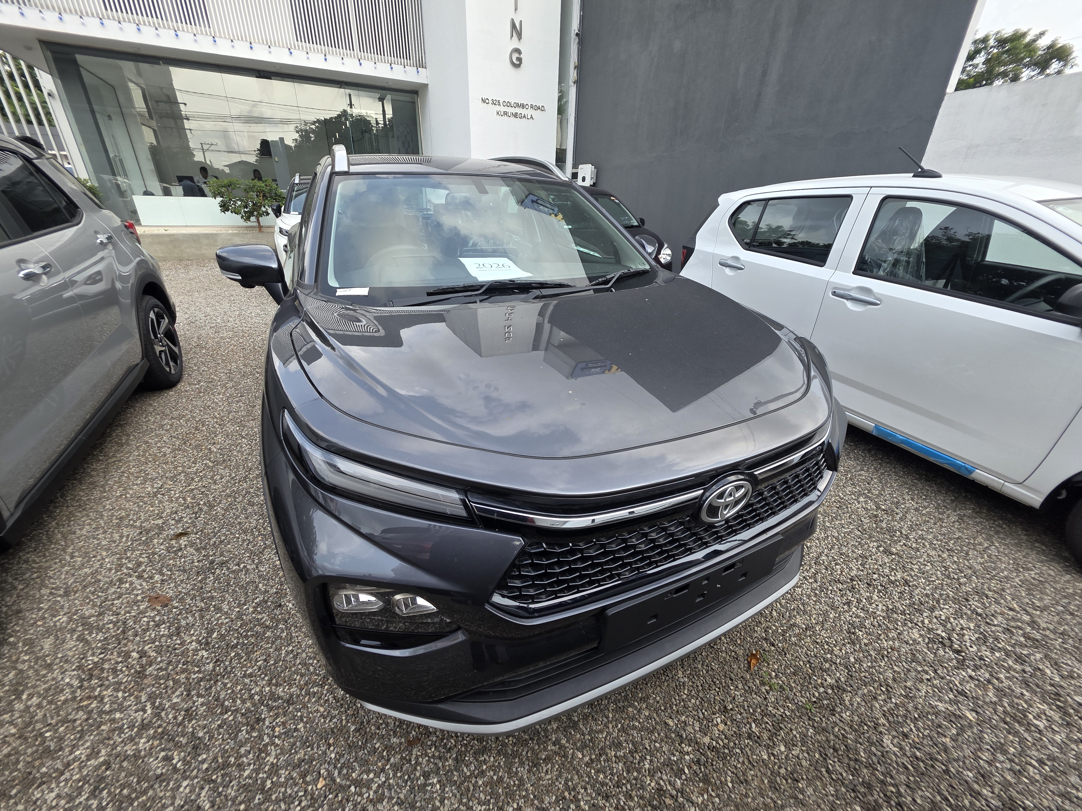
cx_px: 541
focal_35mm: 13
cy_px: 406
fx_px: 406
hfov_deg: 106.2
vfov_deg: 89.9
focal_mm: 2.2
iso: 40
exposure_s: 1/371
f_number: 1.9
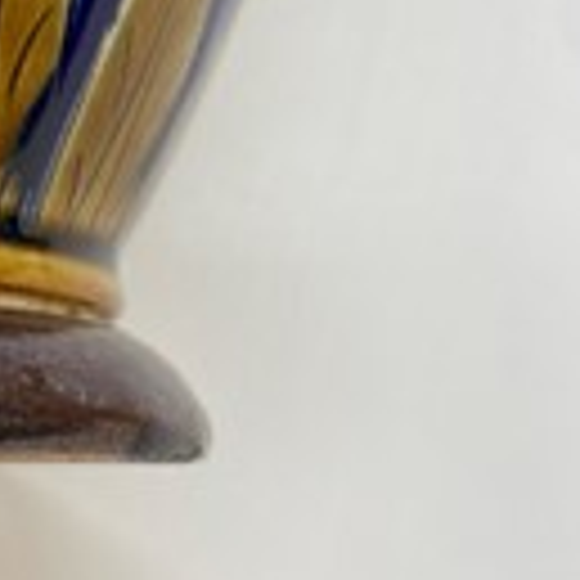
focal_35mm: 71
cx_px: -18
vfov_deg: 24.2
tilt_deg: -67.1
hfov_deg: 23.2
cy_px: 211
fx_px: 1346
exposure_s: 1/194
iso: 32
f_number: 1.8
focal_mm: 4.25
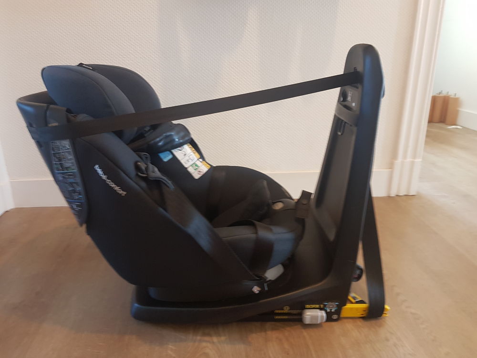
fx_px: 358
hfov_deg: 67.3
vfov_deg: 53.1
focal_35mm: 26
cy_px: 179
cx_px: 238
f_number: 1.7
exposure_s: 1/33
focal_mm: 4.2
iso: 160
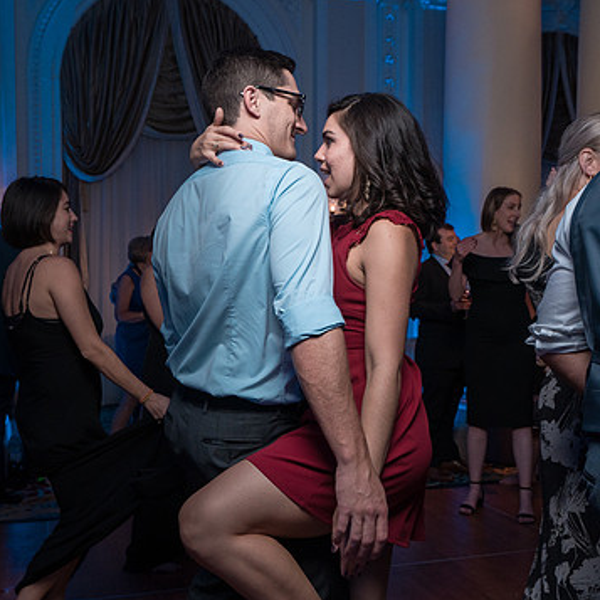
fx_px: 745
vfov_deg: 43.8
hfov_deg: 43.9
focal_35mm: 38
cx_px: 291
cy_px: 333
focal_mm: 26
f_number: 5.6
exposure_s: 1/200
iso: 2000
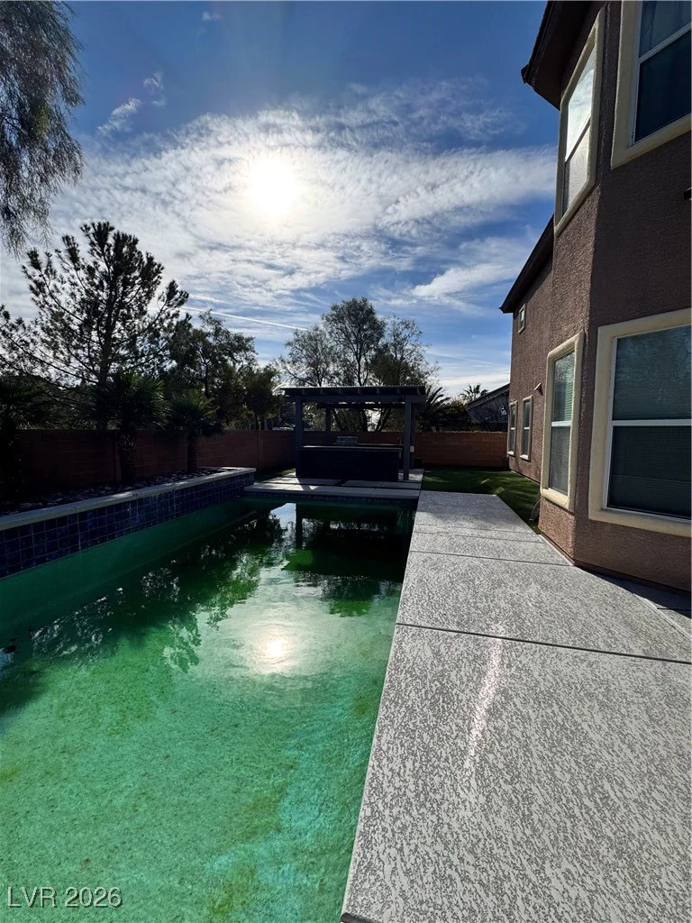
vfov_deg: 102.1
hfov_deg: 85.7
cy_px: 462
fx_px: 373
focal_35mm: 14
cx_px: 346
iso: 50
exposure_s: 1/2146
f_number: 2.2
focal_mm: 2.22
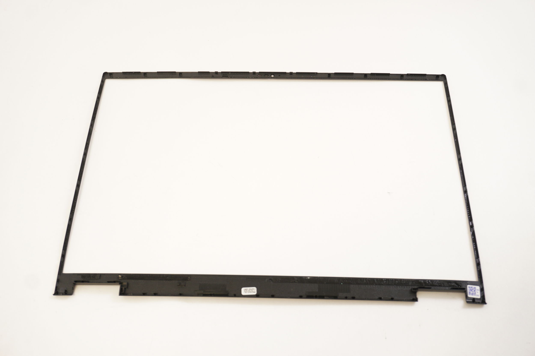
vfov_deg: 35.4
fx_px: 557
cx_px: 268
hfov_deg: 51.3
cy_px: 178
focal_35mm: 38
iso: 400
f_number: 5.6
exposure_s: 1/13
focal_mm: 25
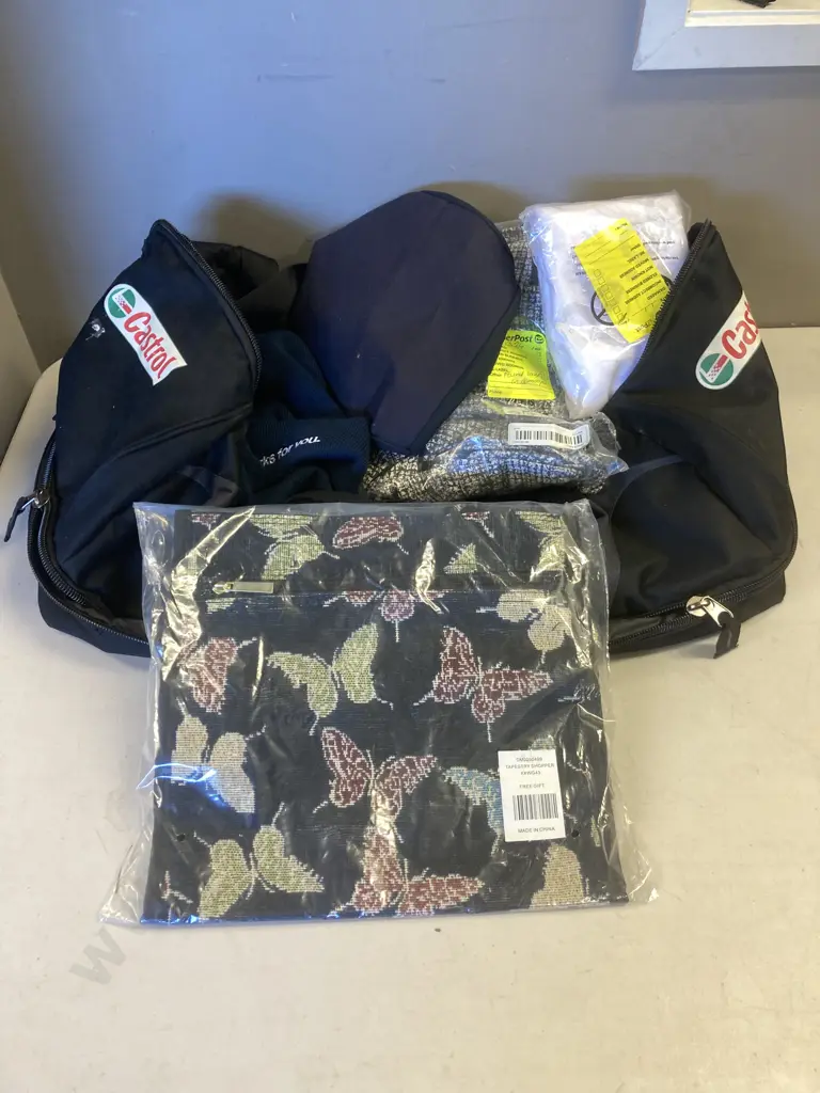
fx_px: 884
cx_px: 410
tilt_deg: -49.1
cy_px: 546
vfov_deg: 63.4
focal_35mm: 28
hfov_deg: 49.7
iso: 80
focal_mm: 3.99
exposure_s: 1/50
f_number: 1.8
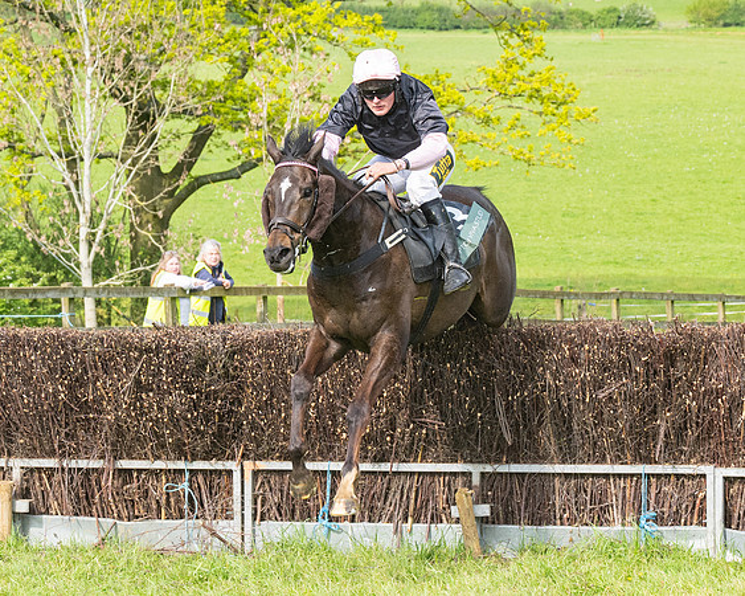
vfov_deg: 8.1
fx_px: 4228
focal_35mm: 192
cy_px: 302
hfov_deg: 10.1
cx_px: 388
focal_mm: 70
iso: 400
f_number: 5.6
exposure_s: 1/1000
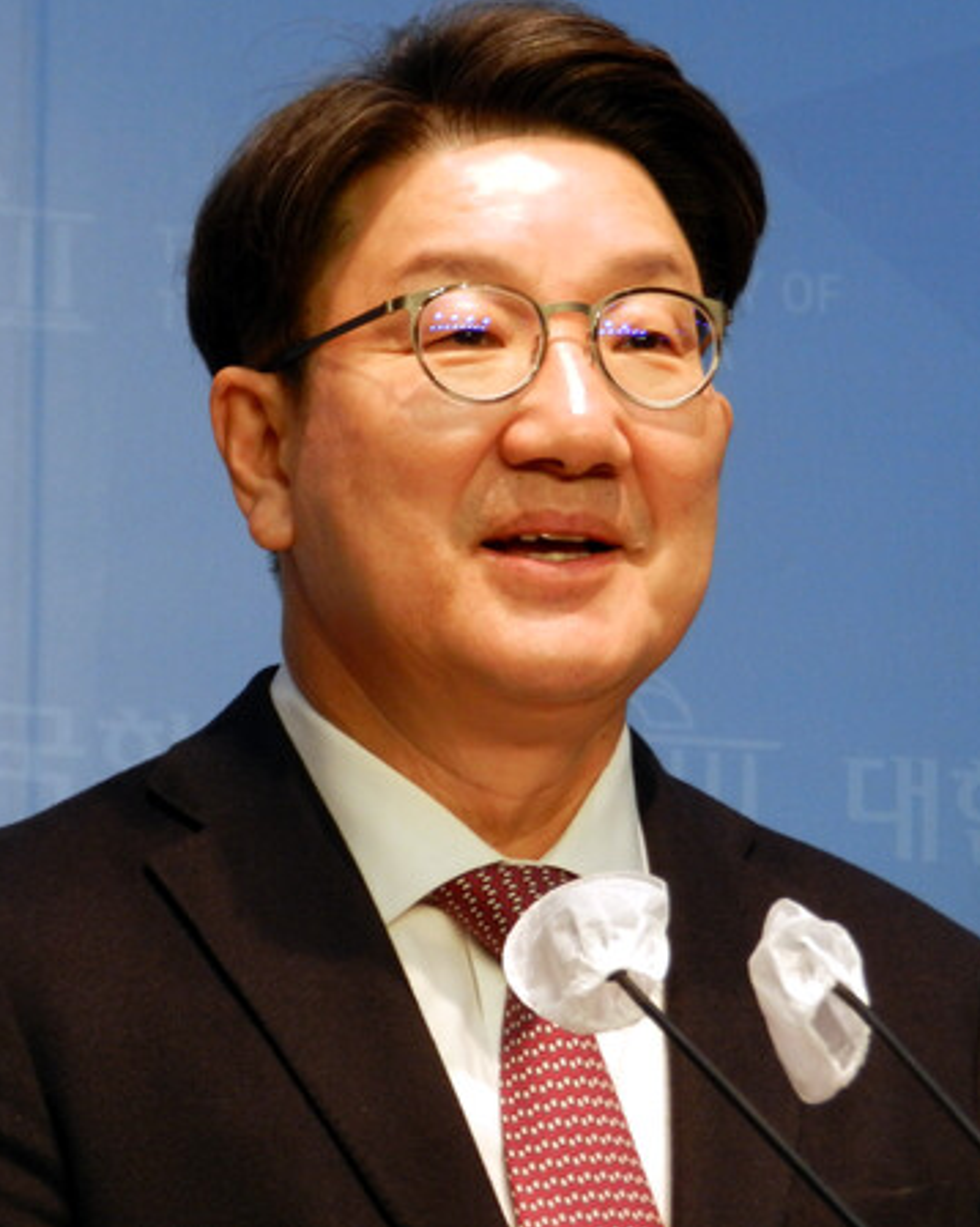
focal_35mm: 344
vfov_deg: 5.6
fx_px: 12480
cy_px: 614
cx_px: 419
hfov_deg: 4.5
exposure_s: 1/60
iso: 320
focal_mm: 46.7
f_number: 5.2
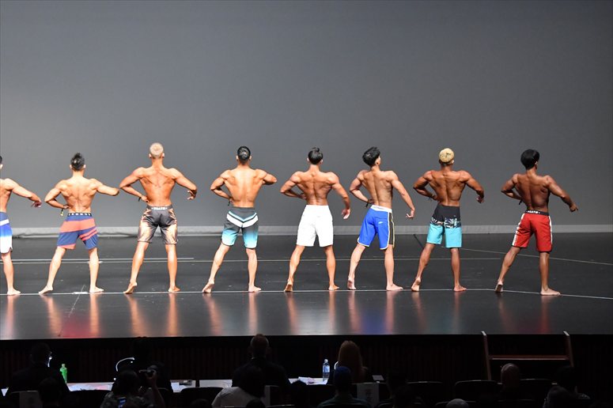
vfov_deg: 10.8
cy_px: 204
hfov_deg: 16.1
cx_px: 306
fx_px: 2162
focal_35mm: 127
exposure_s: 1/400
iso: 7200
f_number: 5.6
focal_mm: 85
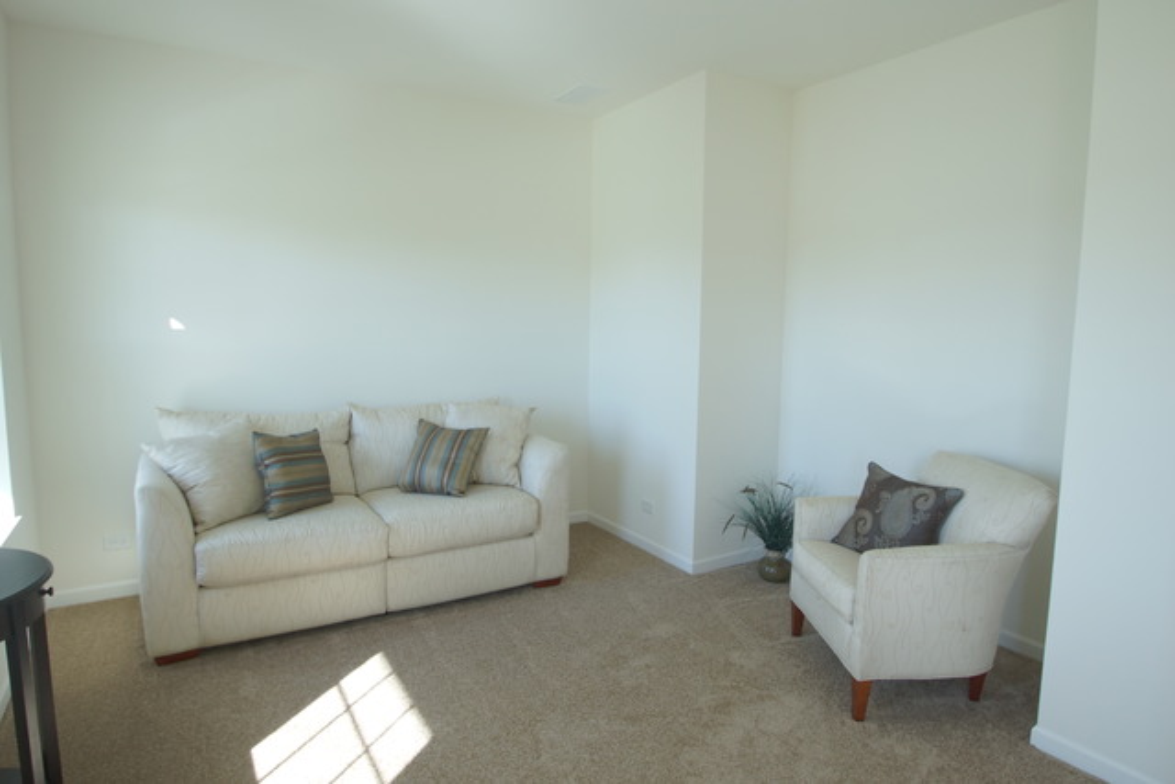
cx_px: 588
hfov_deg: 85.4
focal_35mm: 20
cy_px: 392
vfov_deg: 63.2
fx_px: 637
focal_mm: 13
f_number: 4
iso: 400
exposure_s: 1/160
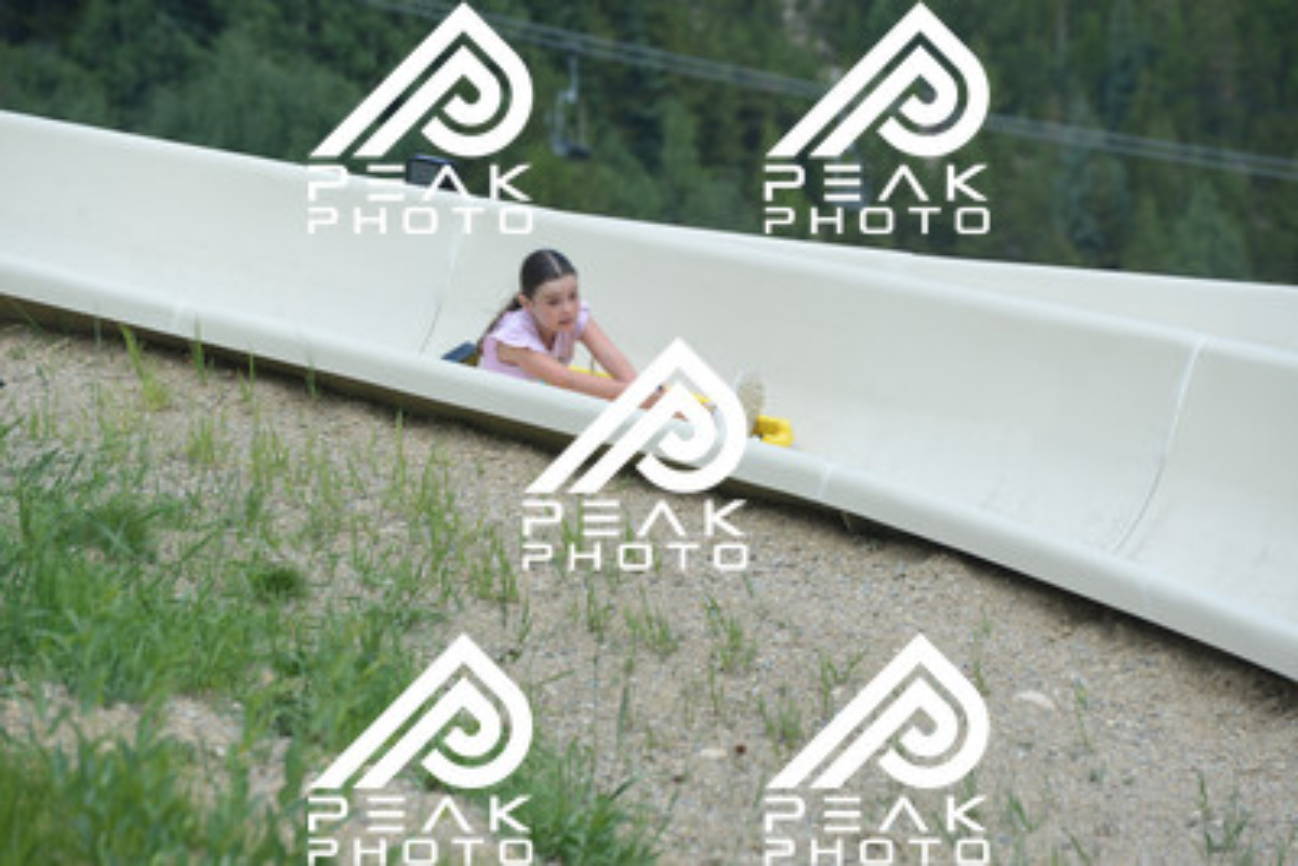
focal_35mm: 195
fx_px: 7033
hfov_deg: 10.5
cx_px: 649
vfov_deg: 7.0
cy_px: 433
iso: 400
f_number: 6.3
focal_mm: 195
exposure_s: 1/640
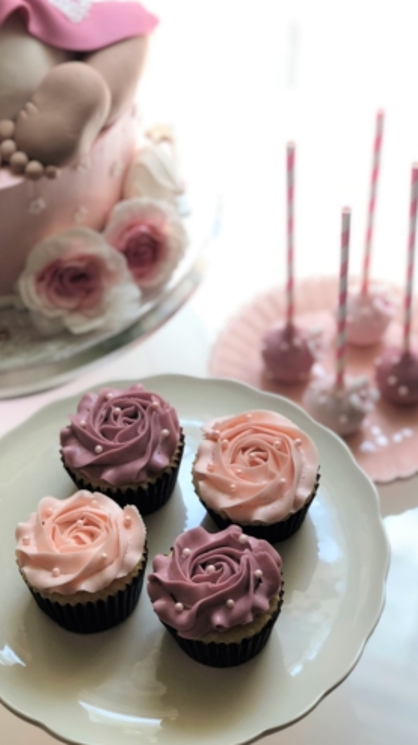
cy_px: 373
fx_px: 1242
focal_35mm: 63
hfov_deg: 19.1
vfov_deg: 33.3
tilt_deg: -48.6
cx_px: 152
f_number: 2.8
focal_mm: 6.6
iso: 50
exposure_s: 1/60
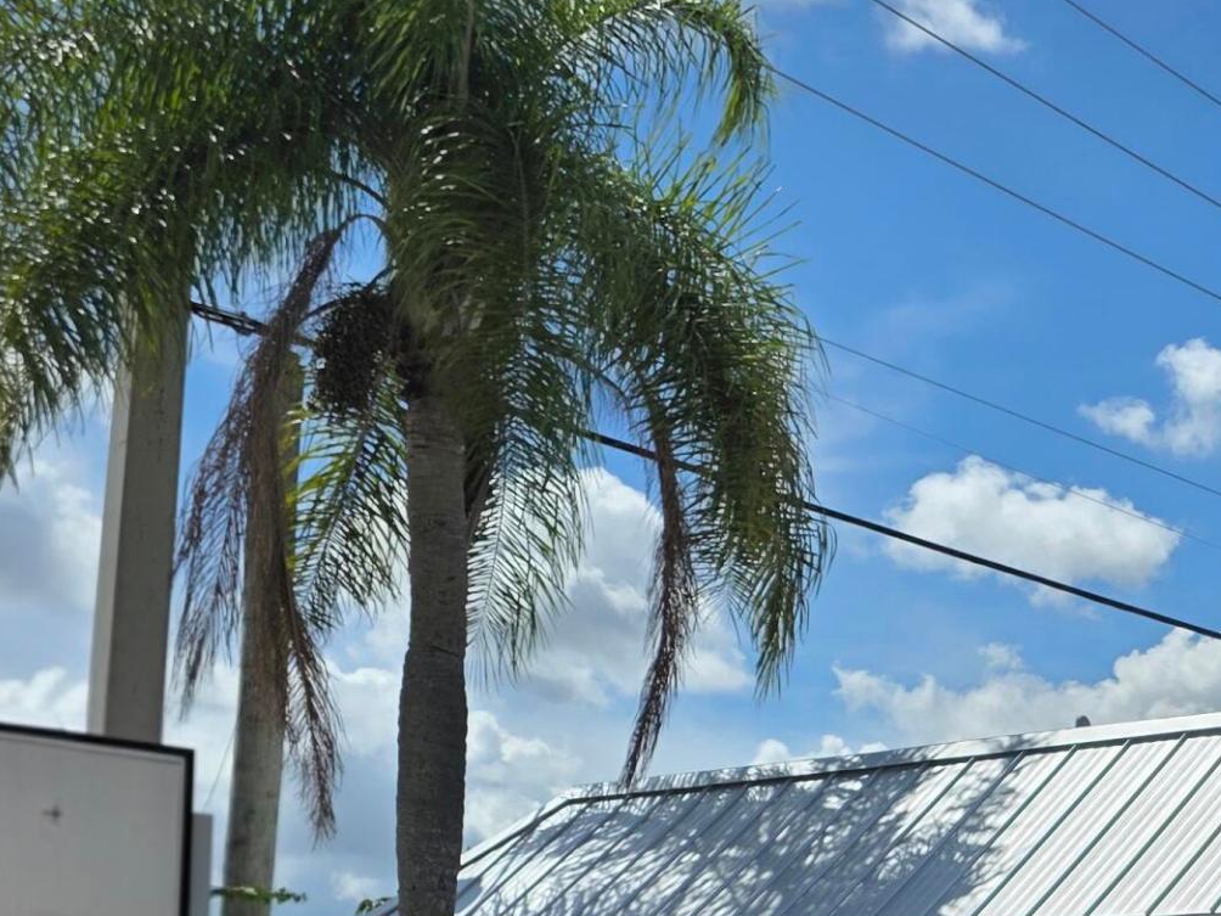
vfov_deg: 21.0
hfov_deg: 26.3
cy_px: 1033
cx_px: 1452
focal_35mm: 66
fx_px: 2328
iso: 25
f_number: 1.7
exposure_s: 1/10000
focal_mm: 6.3
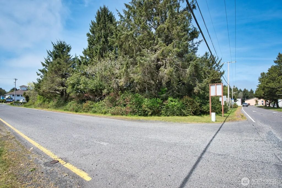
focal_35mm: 17
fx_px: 133
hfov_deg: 93.3
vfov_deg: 70.4
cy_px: 94
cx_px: 141
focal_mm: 17
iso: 320
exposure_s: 1/50
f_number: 22
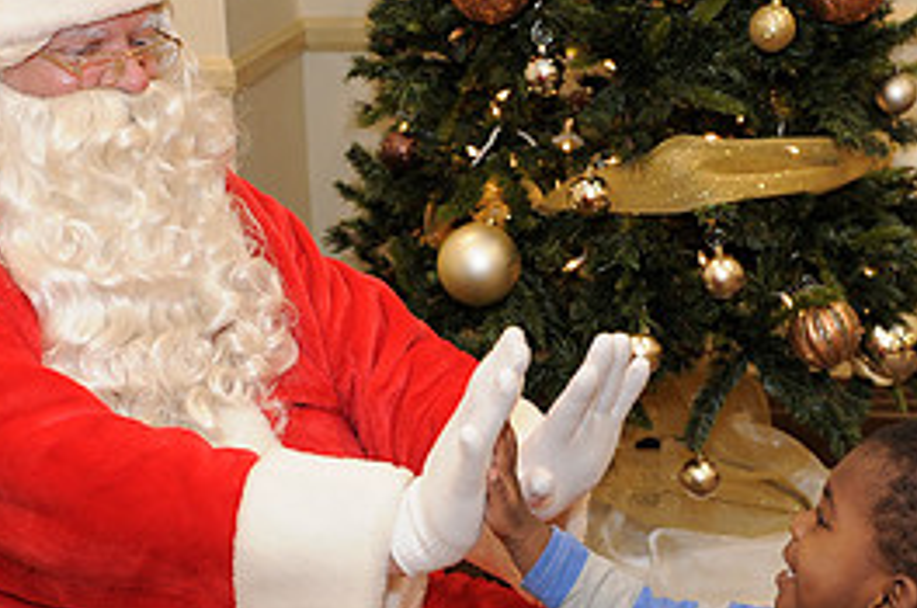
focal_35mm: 77
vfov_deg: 17.6
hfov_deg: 26.4
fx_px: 1958
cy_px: 452
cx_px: 427
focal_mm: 35
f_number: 4
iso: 1600
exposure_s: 1/100
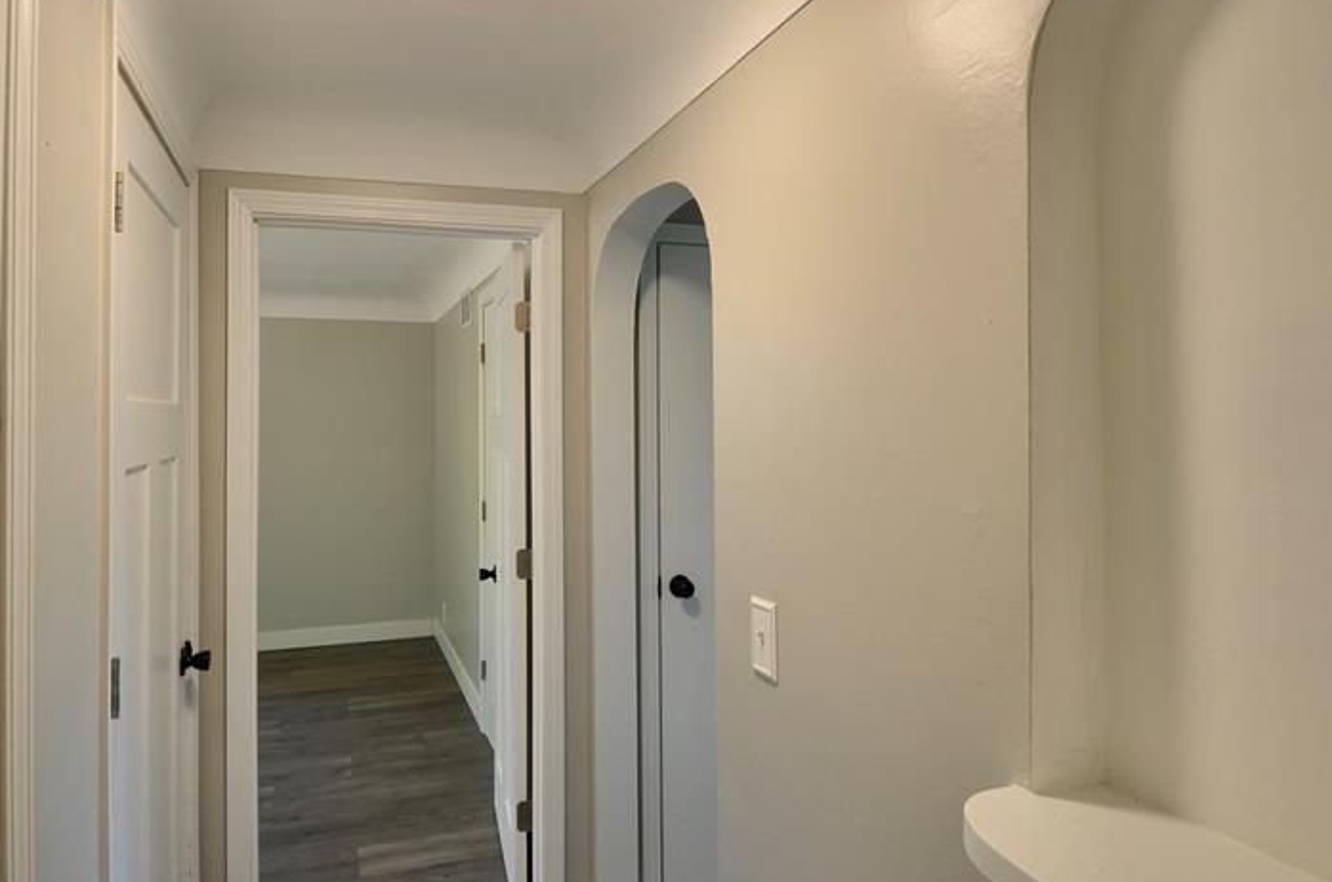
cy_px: 407
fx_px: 812
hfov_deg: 78.5
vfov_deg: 56.9
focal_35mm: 22
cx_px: 595
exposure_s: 1/80
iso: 400
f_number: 4.5
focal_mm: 10
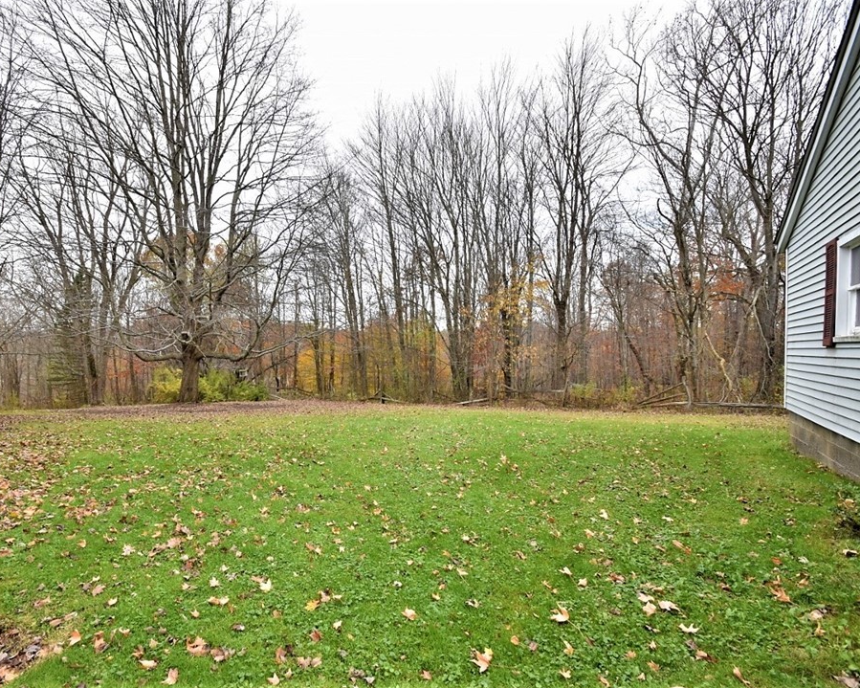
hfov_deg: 89.3
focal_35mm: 17
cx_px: 386
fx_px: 433
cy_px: 344
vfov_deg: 77.0
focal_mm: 10
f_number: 13
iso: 400
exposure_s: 1/125
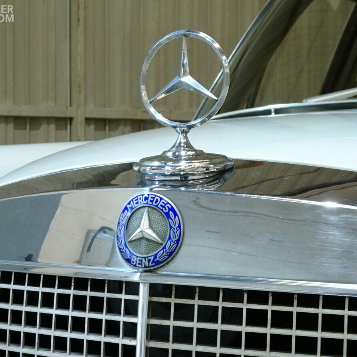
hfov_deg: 19.5
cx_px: 189
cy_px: 178
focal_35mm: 89
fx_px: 1038
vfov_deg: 19.5
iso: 800
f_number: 5
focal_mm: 12.87
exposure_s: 1/13
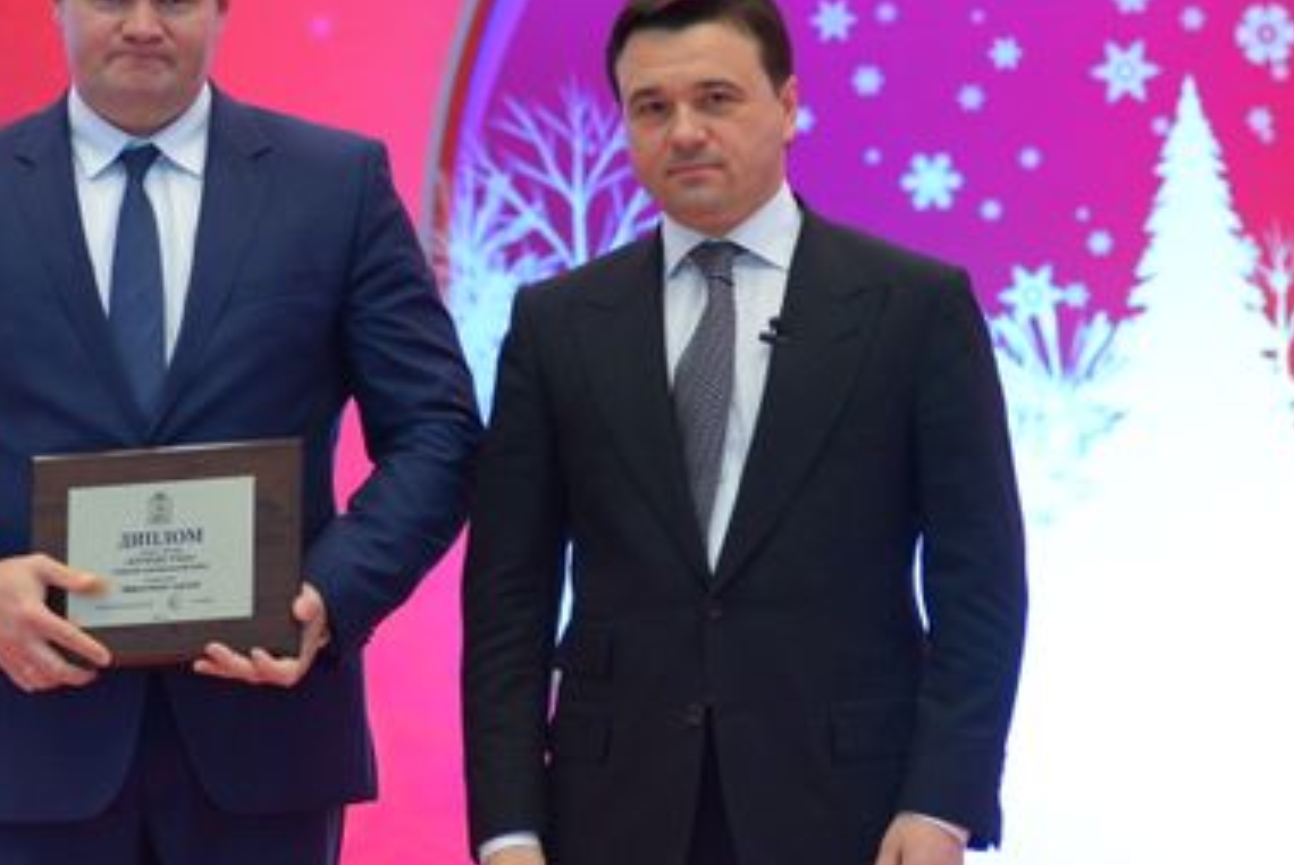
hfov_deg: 8.3
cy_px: 269
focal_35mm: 248
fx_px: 8921
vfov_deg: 5.5
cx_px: 439
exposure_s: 1/500
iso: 4000
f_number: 3.5
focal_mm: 135
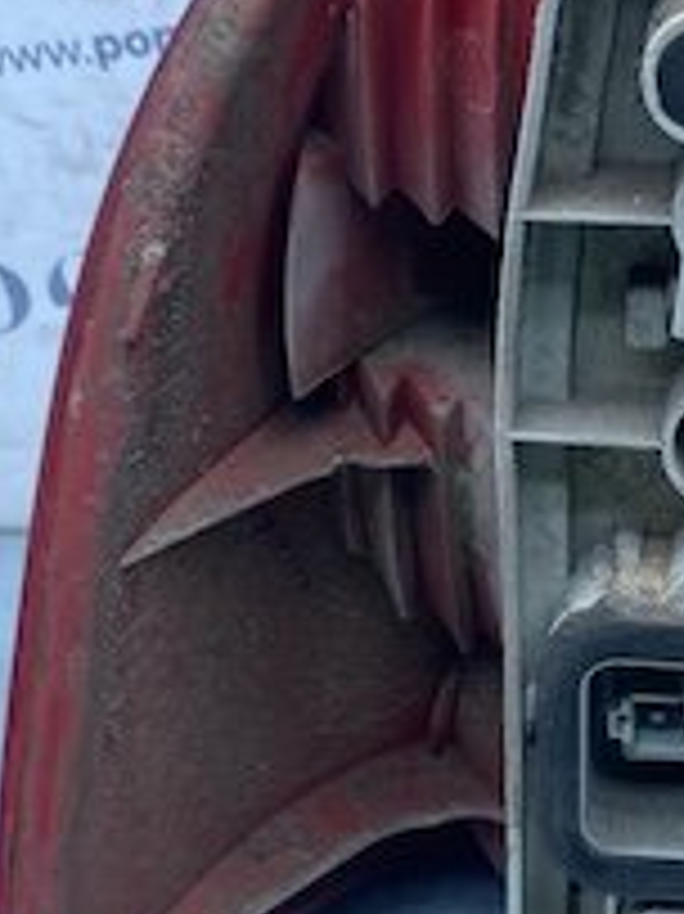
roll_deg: -5.1
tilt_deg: -35.0
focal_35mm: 82
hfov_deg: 17.7
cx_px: 634
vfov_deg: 23.6
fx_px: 2163
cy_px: 689
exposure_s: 1/527
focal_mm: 4.25
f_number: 1.8
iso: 32
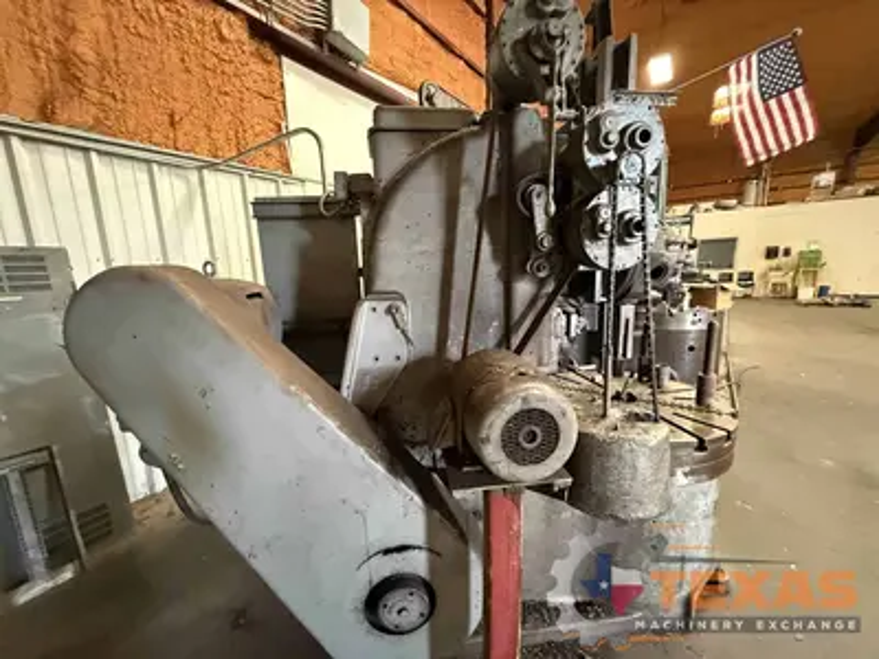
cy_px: 330
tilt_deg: -9.5
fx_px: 356
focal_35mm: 14
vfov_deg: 85.7
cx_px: 440
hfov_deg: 102.1
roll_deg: +2.9
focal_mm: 2.22
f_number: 2.2
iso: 1250
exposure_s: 1/40
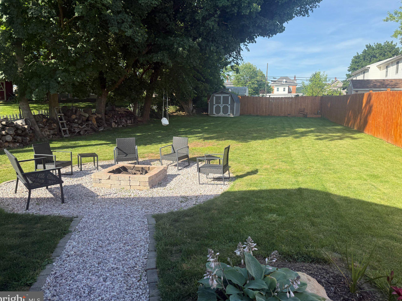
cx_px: 202
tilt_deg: -7.3
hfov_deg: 69.4
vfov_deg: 54.9
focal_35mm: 25
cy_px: 151
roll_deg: -1.1
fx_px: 290
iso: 80
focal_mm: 6.76
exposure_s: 1/1653
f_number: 1.78
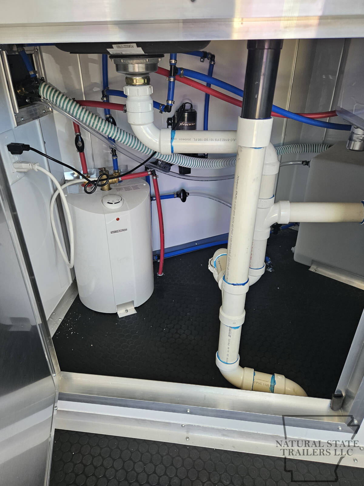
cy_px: 243
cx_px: 182
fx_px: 322
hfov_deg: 58.9
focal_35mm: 23
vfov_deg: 73.9
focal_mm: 5.4
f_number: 1.8
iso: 320
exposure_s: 1/359
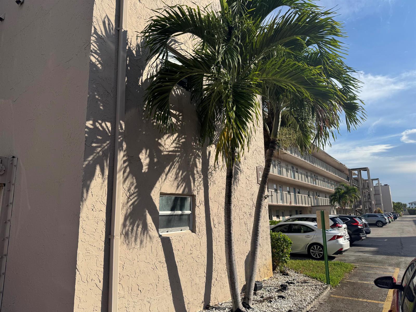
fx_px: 288
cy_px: 156
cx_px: 208
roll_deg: +0.9
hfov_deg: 71.6
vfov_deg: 56.8
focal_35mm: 24
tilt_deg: +10.2
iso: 80
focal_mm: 6.76
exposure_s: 1/4950
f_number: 1.78
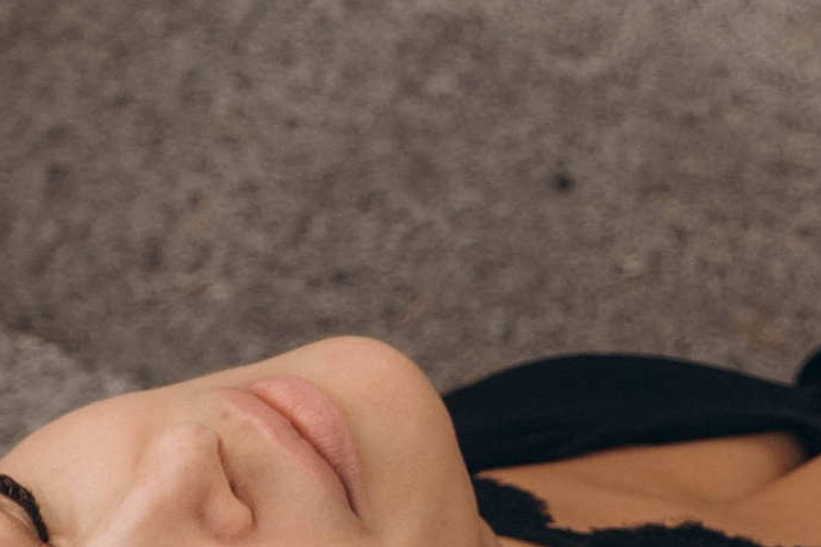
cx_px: 954
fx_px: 5016
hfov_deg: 9.3
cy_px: 247
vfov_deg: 6.2
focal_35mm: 220
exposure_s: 1/250
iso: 250
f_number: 4.5
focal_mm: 40
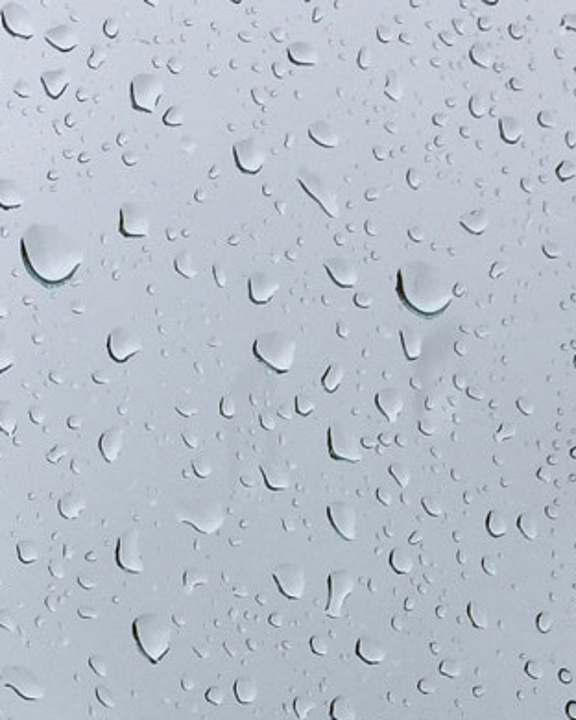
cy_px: 960
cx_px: 174
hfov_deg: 13.3
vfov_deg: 15.7
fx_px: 2472
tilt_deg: +17.5
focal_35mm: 116
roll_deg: +0.7
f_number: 2.2
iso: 32
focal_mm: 4.15
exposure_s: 1/460
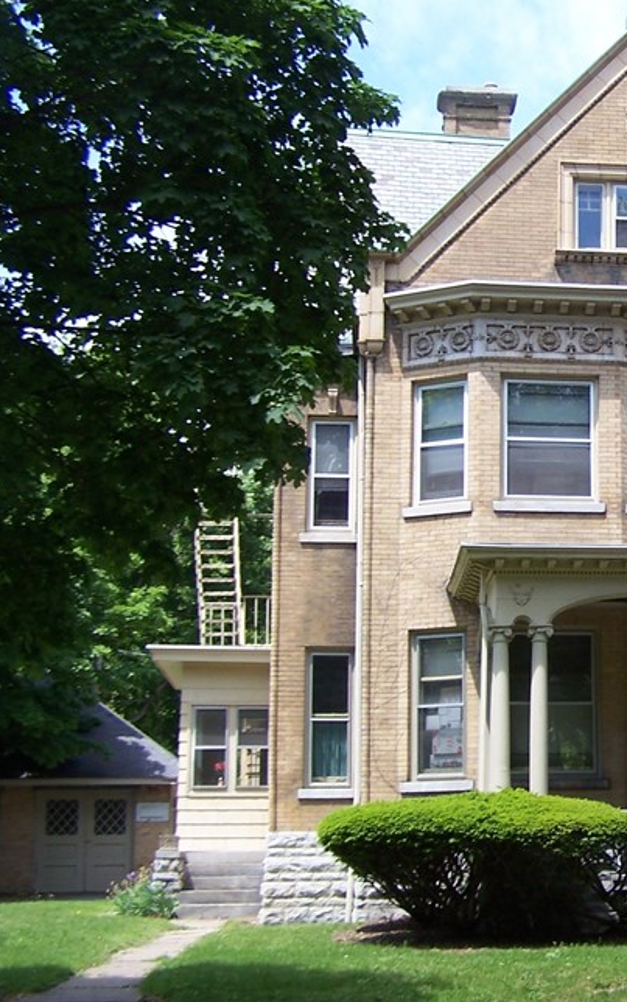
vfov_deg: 32.0
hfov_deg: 19.4
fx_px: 1748
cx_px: 716
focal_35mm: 64
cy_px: 481
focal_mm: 6.3
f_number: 2.8
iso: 80
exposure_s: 1/500
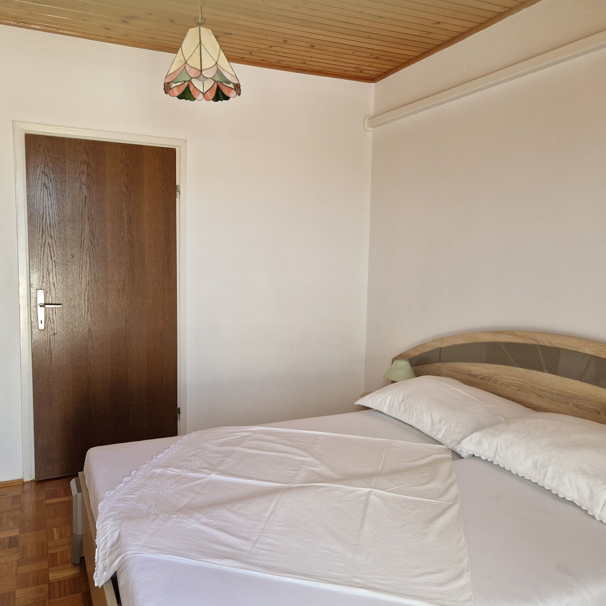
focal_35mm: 28
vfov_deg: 57.3
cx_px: 301
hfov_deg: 57.3
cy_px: 299
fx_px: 555
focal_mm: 5.4
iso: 64
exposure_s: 1/180
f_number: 1.8
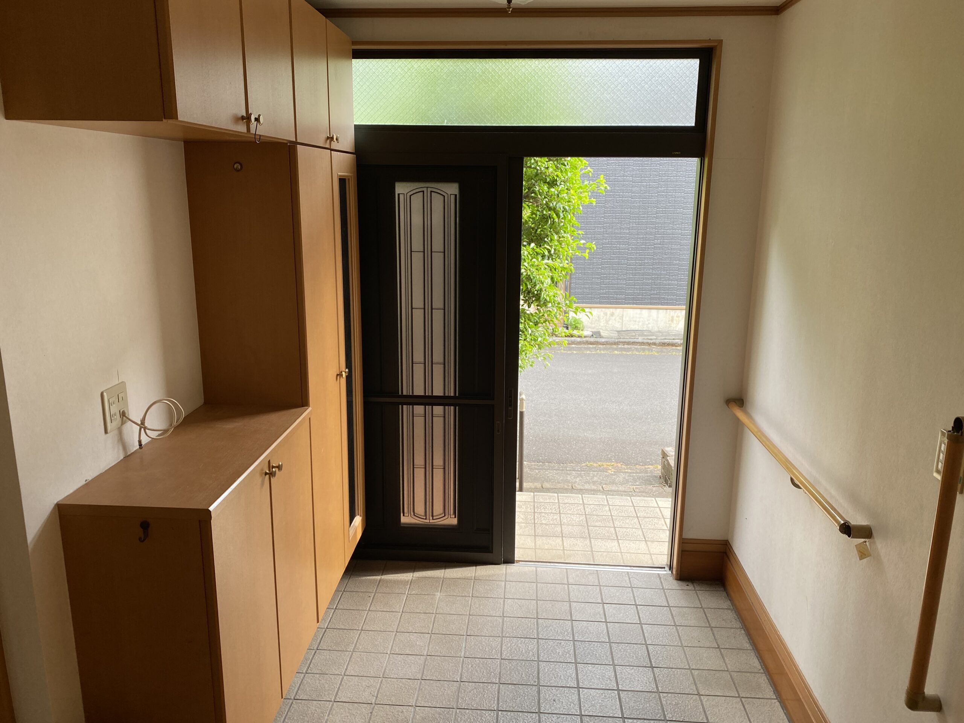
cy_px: 362
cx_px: 482
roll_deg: -0.8
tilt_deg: -13.4
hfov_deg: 67.3
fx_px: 724
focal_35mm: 26
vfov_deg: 53.1
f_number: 1.8
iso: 50
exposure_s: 1/122
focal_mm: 4.25
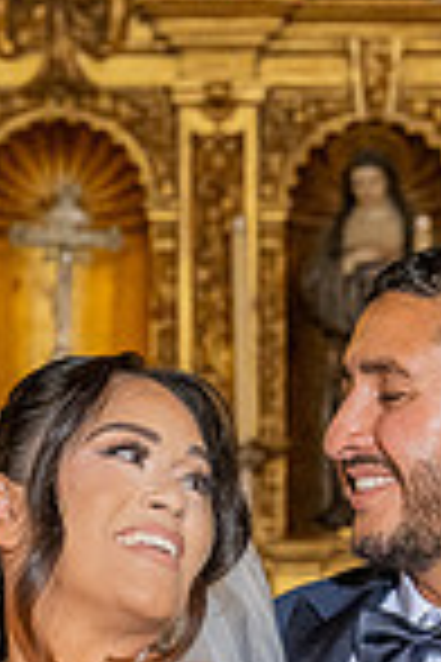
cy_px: 885
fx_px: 6063
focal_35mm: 330
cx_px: 40
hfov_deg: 4.2
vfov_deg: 6.2
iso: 2000
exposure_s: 1/200
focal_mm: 70
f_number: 6.3
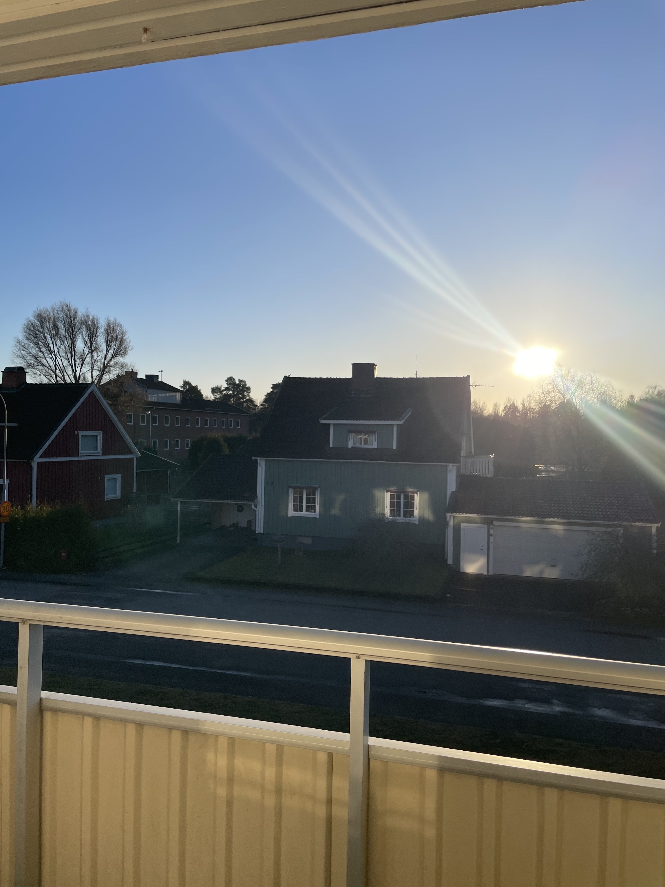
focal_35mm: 26
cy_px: 444
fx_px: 666
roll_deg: -1.8
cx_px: 332
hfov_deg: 53.1
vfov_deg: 67.3
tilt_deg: +0.6
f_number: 1.6
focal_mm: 4.2
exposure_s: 1/4464
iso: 32
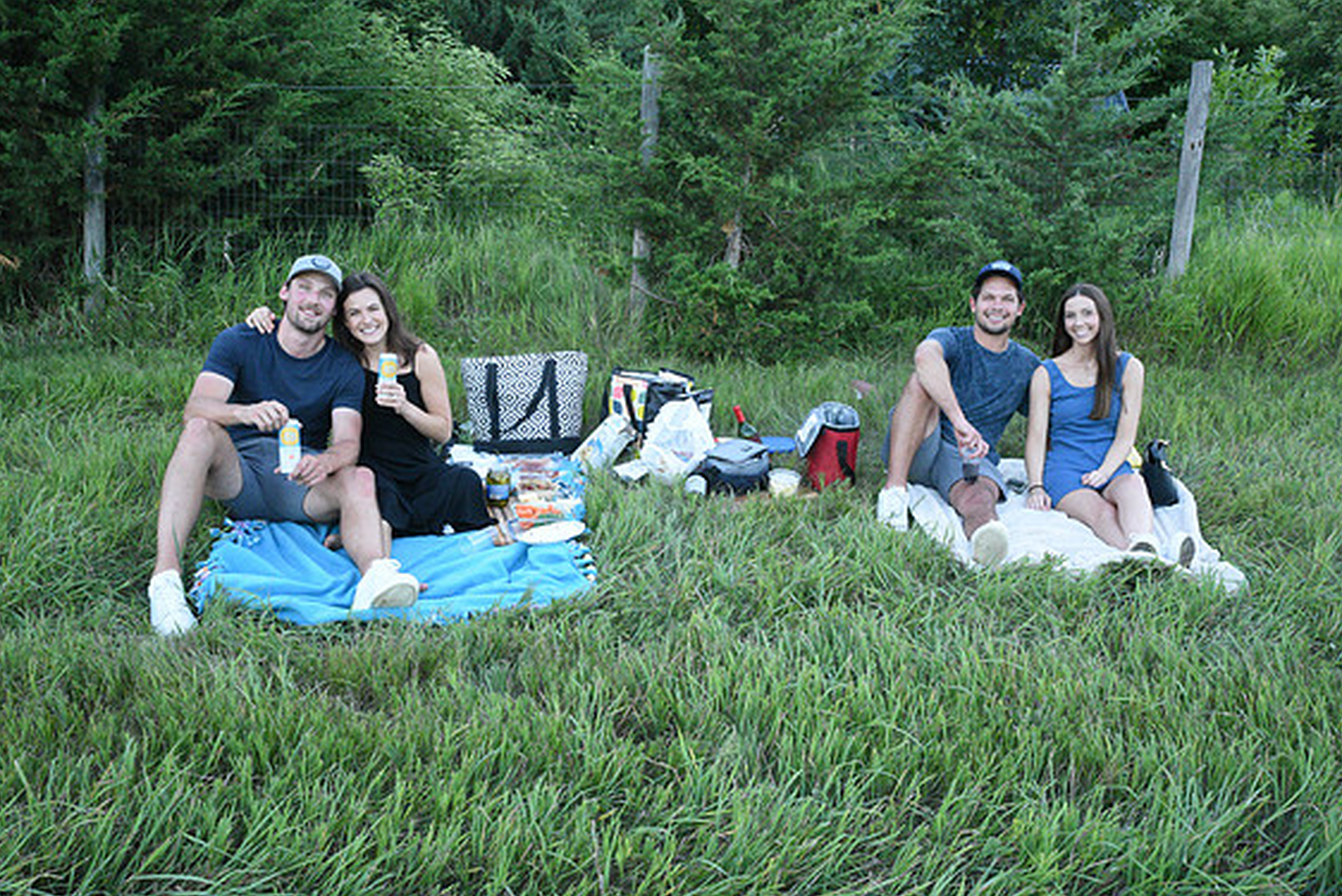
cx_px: 669
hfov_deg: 58.7
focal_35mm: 32
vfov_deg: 41.1
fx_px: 1193
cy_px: 460
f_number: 22
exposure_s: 1/100
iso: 8000
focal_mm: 31
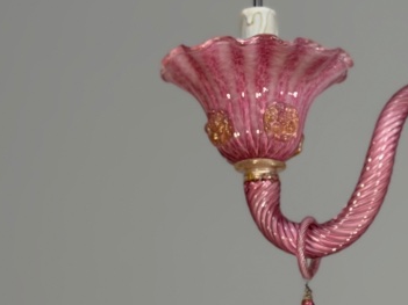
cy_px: 38
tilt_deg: +14.8
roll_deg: -1.3
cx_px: 495
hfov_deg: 11.8
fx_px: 1932
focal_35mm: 164
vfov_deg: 9.0
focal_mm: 6.76
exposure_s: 1/100
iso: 80
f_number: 1.78
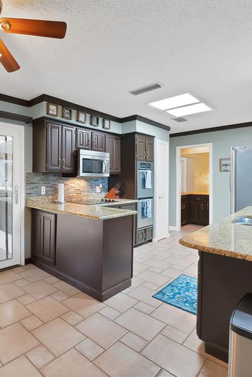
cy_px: 178
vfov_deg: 86.8
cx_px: 40
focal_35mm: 19
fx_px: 199
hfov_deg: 58.1
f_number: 9
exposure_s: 1/3
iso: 640
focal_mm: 12
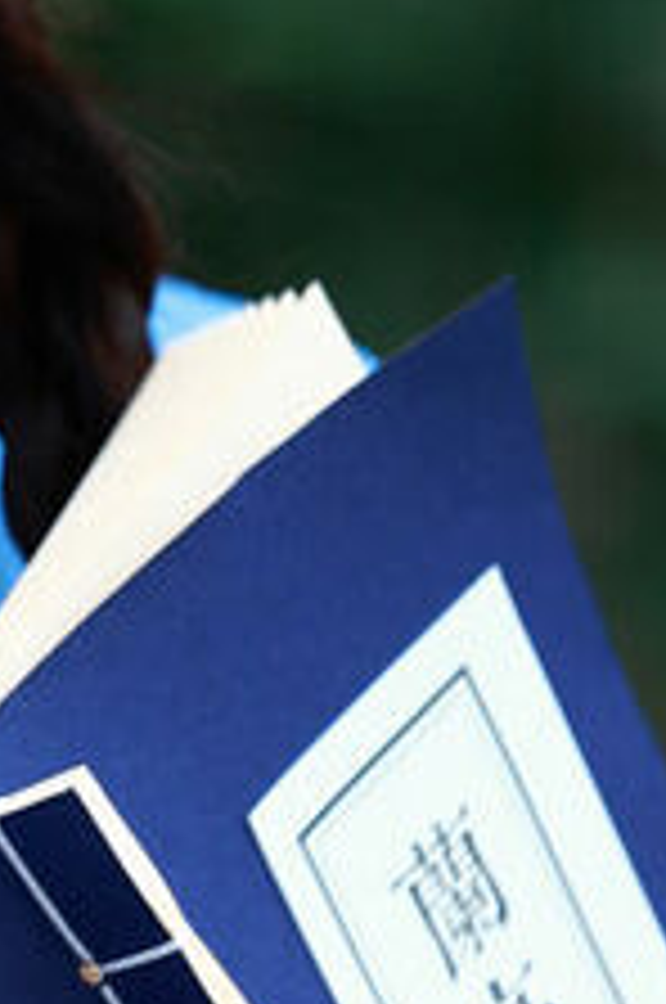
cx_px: -850
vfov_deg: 2.2
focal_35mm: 948
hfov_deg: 1.4
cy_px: 975
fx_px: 26387
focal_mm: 135
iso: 100
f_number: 2.8
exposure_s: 1/250
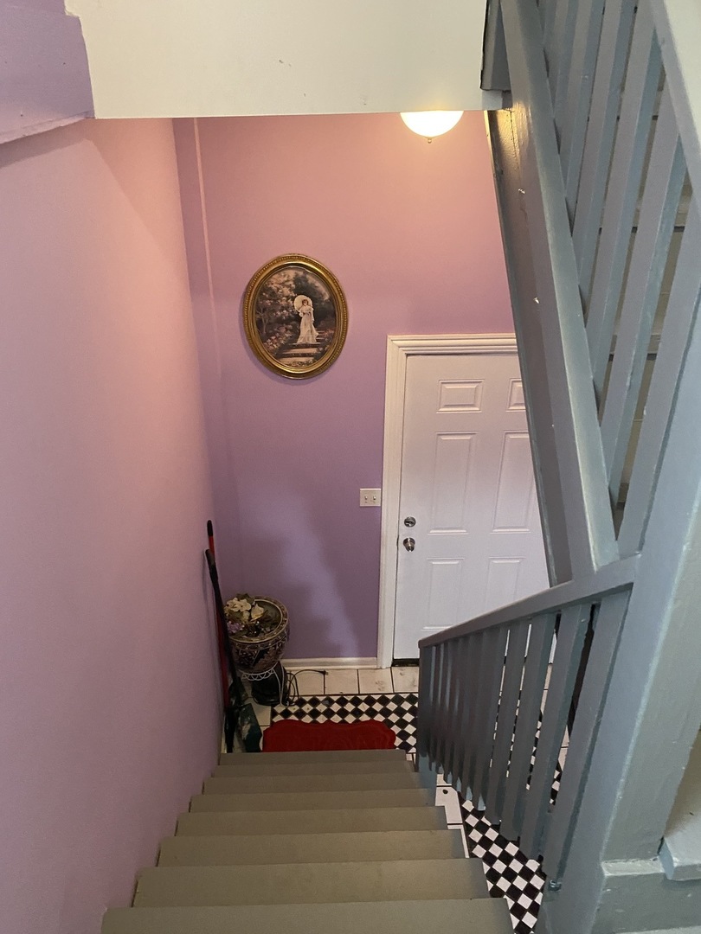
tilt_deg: -30.2
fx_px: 702
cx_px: 350
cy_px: 467
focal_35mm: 26
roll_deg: -0.1
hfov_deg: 53.1
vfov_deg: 67.3
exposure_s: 1/40
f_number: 1.8
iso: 640
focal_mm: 4.25
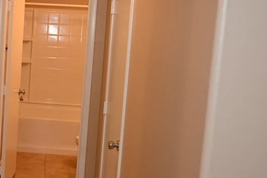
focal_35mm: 58
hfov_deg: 32.5
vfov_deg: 23.4
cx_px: 20
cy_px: 71
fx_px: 430
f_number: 4
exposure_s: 1/60
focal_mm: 24
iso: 400
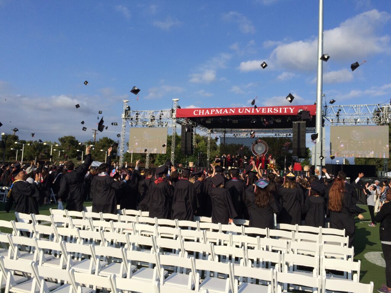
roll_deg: -1.2
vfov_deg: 48.2
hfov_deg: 61.7
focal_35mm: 29
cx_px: 196
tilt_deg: +4.0
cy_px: 146
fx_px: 328
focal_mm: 4.15
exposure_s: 1/2933
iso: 32
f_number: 2.2
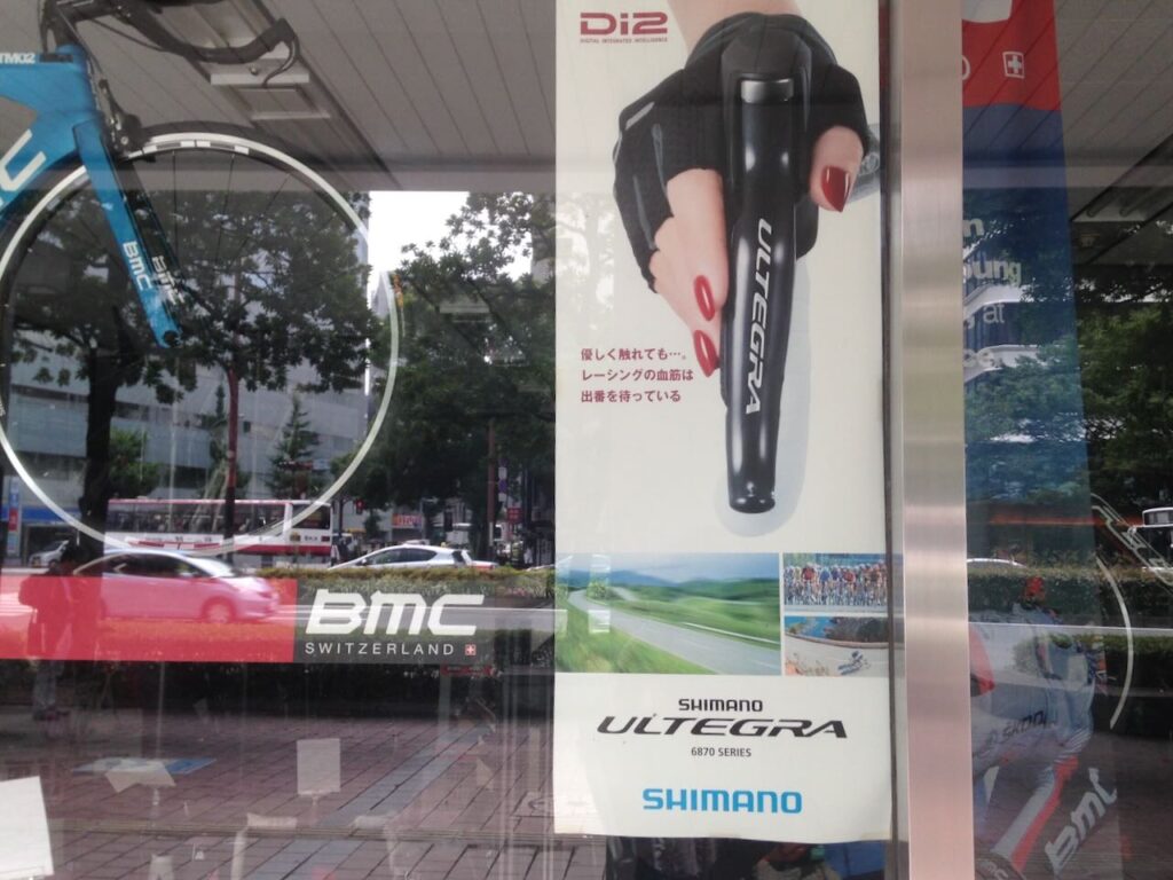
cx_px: 586
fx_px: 1118
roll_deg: +0.6
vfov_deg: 42.9
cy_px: 440
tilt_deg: +5.2
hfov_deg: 55.4
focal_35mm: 33
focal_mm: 4.12
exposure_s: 1/120
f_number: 2.4
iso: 50
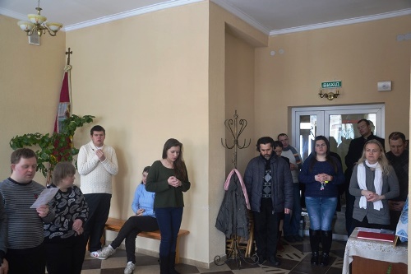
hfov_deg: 59.5
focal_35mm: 32
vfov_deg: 41.7
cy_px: 137
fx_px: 359
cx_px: 206
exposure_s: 1/50
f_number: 3.8
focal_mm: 21
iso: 400
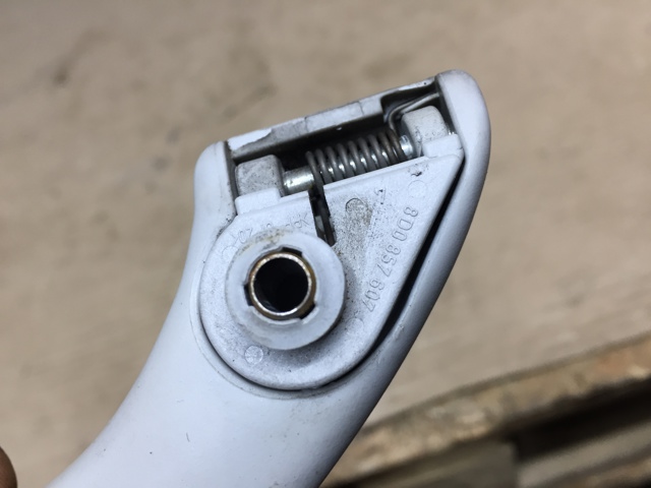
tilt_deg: -48.3
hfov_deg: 61.7
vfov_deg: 48.2
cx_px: 326
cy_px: 244
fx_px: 545
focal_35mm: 29
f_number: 2.2
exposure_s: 1/33
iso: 32
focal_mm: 4.15
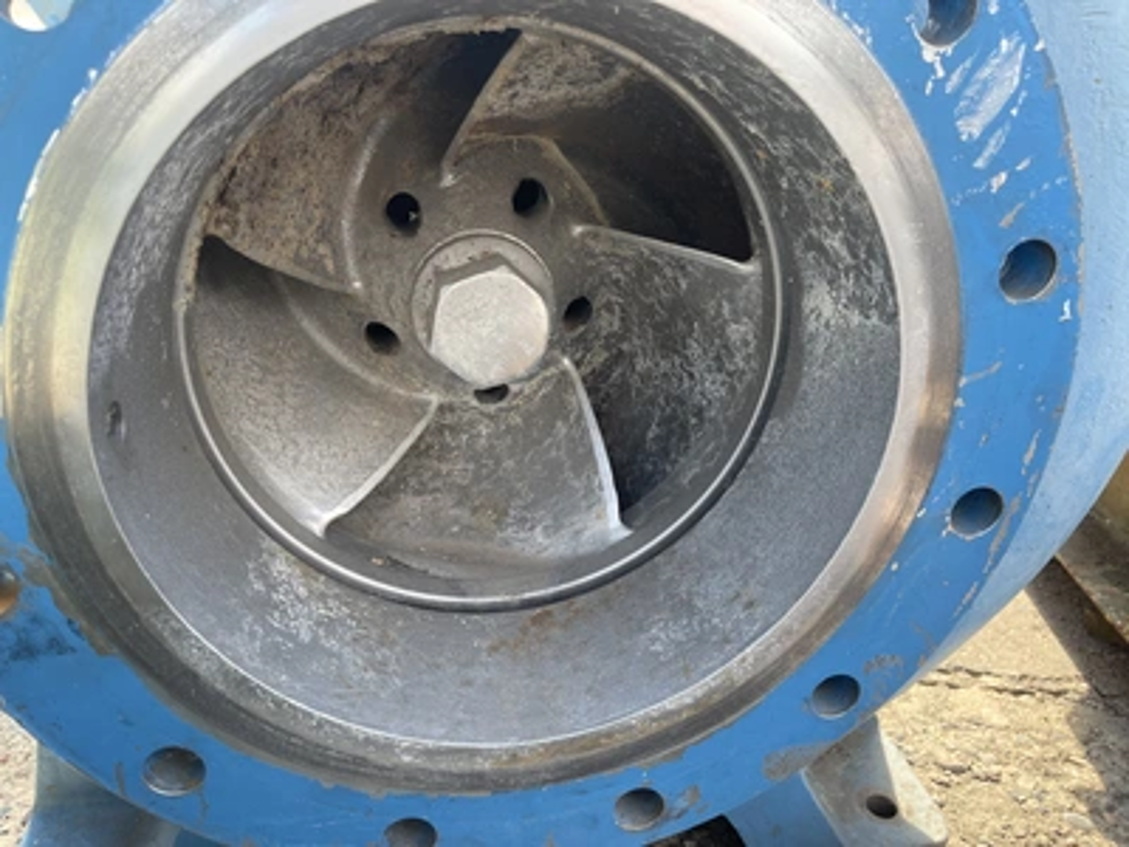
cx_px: 564
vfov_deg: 53.1
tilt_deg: -22.2
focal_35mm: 26
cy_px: 424
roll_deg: -0.8
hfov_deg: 67.3
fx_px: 848
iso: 32
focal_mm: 5.1
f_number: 1.6
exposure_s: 1/257
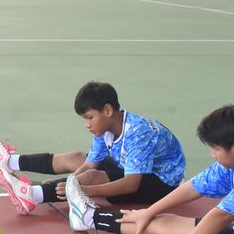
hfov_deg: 11.3
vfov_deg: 12.1
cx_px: -200
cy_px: 27
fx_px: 1094
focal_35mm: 143
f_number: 5.6
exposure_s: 1/160
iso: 2000
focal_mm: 35
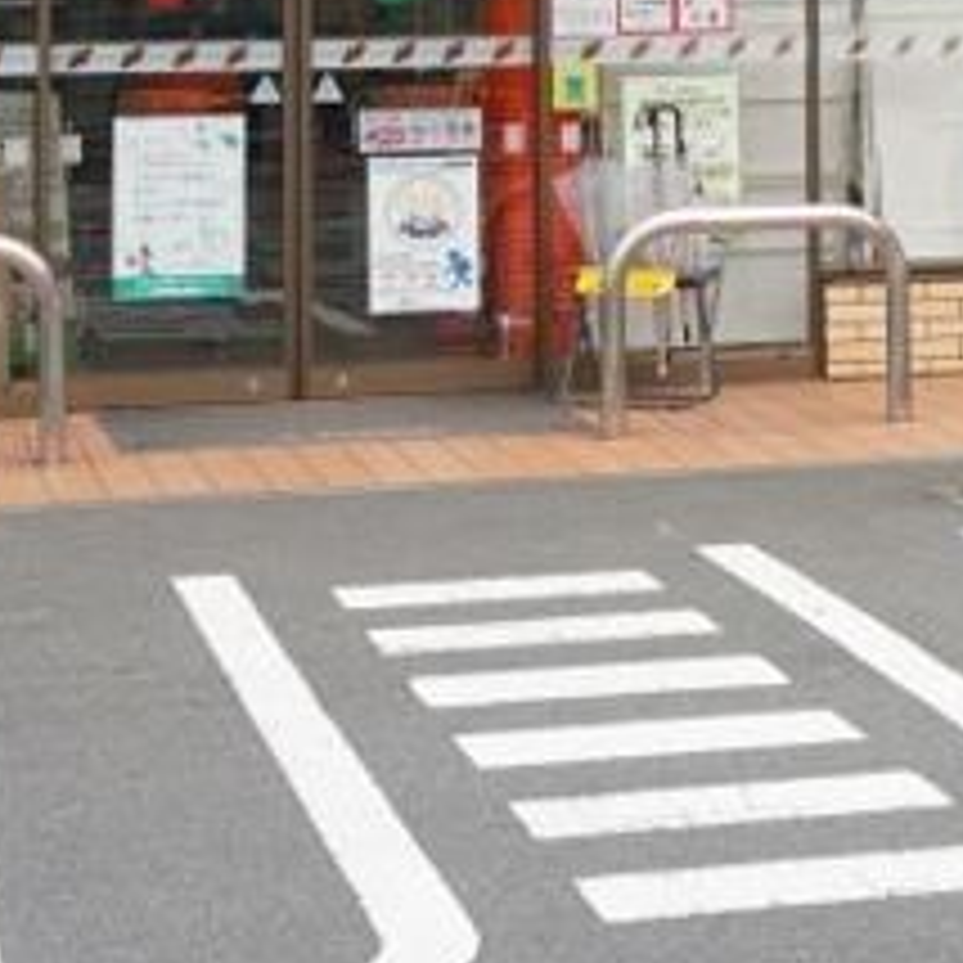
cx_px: 1156
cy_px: -220
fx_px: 3588
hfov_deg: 14.8
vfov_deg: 14.7
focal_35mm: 114
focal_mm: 20
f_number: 8
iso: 100
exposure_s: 1/125
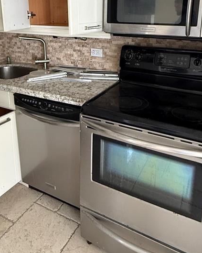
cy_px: 64
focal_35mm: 31
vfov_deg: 54.6
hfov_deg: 47.1
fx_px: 232
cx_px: 99
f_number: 2.2
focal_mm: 2.22
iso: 400
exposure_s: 1/60
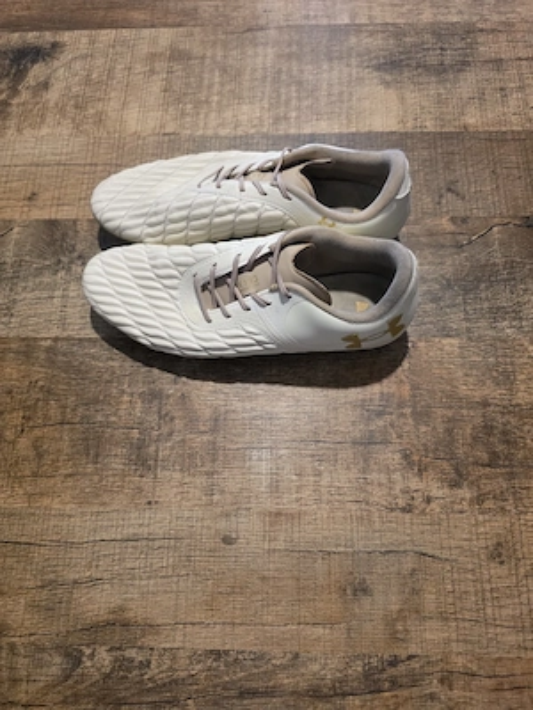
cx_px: 266
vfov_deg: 73.9
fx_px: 472
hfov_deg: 58.9
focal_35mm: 23
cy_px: 355
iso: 640
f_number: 1.7
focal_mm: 6.3
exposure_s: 1/101
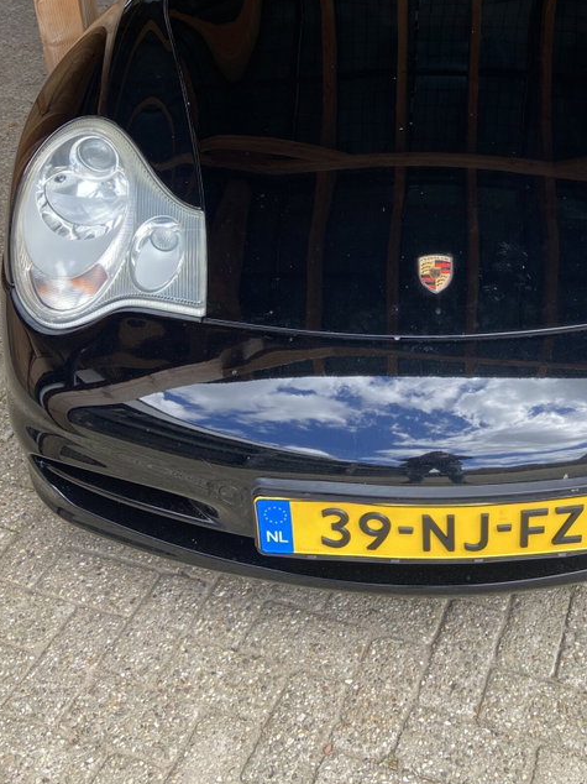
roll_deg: +2.8
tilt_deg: -26.7
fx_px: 950
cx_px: 429
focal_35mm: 42
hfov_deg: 33.7
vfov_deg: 42.9
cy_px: 162
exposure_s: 1/144
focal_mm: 4.25
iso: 32
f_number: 1.8
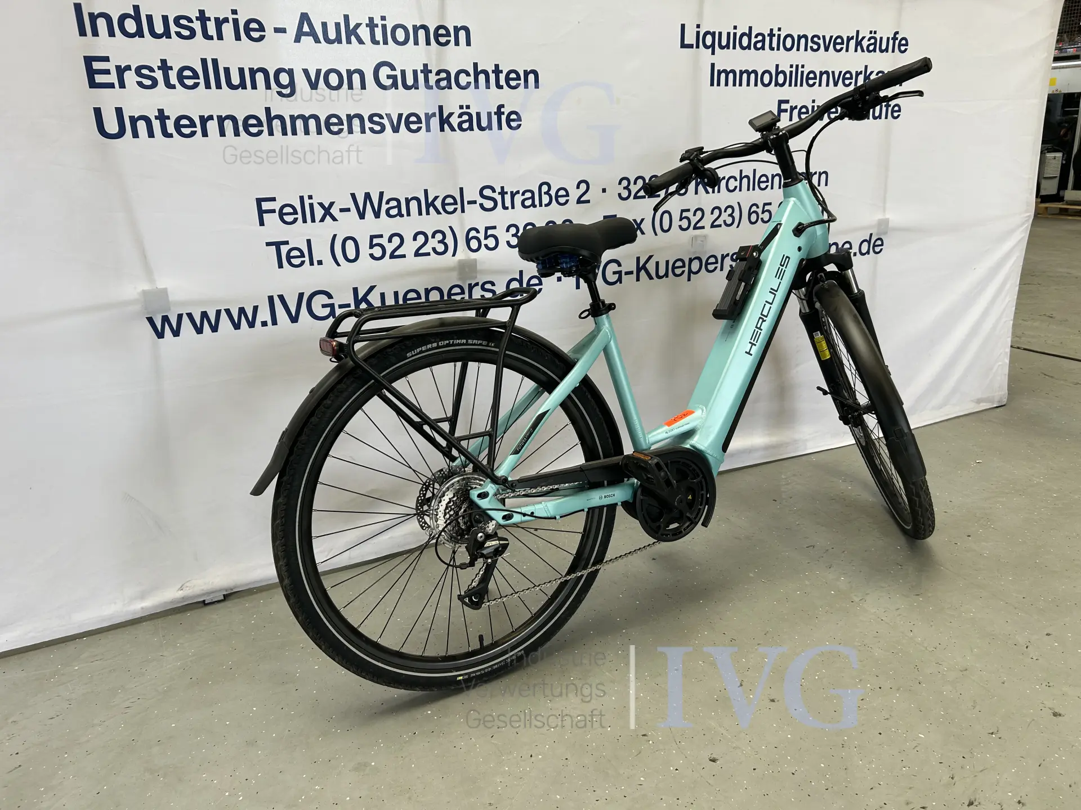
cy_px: 405
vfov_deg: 53.1
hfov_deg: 67.3
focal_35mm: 26
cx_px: 540
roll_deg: +2.9
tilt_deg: -17.1
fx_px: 812
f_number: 1.5
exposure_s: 1/121
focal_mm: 5.7
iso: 80
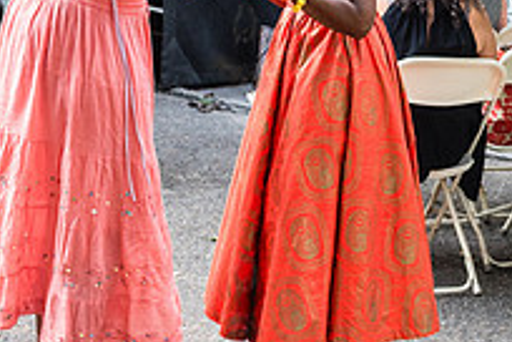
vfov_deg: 12.6
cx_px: 243
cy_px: -32
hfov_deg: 19.1
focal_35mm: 107
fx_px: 1522
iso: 800
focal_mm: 32
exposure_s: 1/60
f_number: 3.5
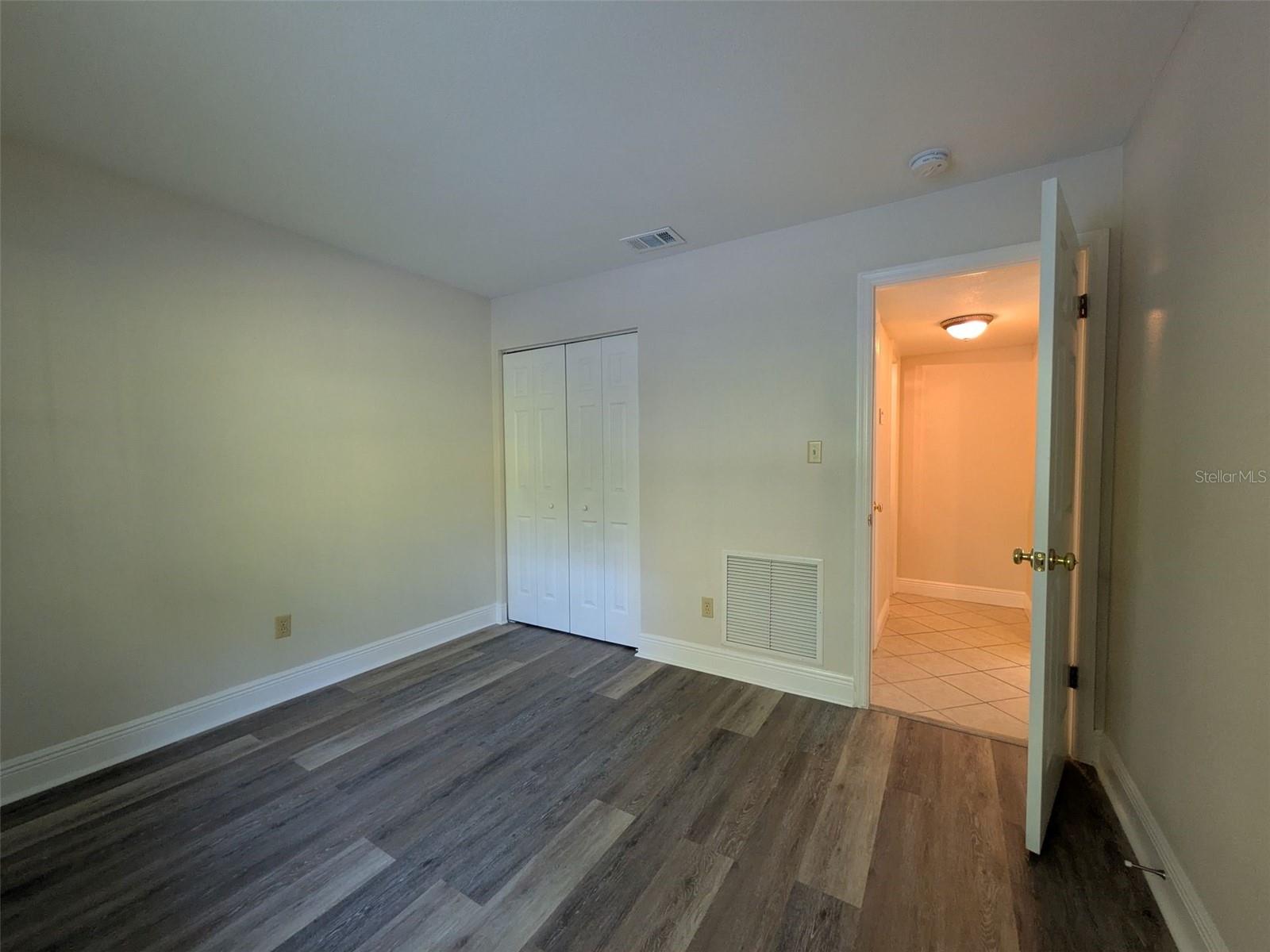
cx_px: 635
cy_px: 476
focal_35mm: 14
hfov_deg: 102.1
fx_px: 514
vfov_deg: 85.7
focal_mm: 1.83
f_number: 2.2
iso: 272
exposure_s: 1/24
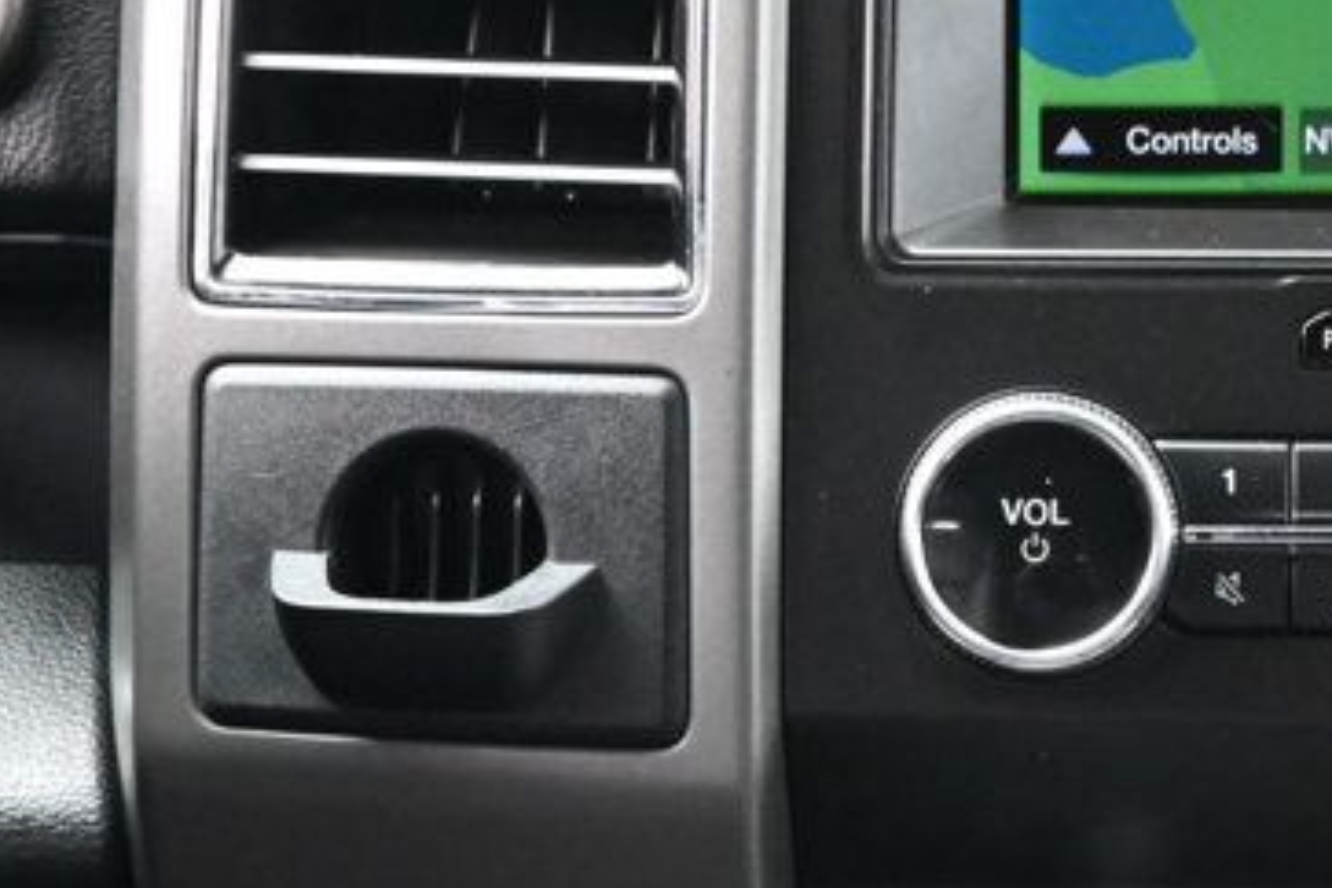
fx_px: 7045
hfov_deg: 10.6
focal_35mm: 190
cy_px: 272
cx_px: 1523
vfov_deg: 7.2
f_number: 6
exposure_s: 1/80
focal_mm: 45
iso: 3200
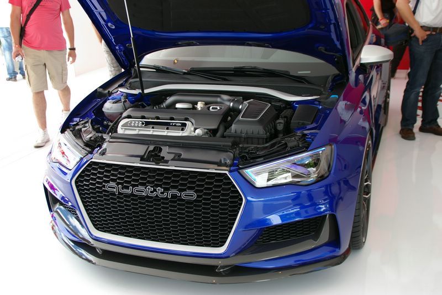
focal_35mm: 42
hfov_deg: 46.4
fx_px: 516
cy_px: 148
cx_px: 221
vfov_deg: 31.9
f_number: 5.6
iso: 200
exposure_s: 1/90
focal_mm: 28
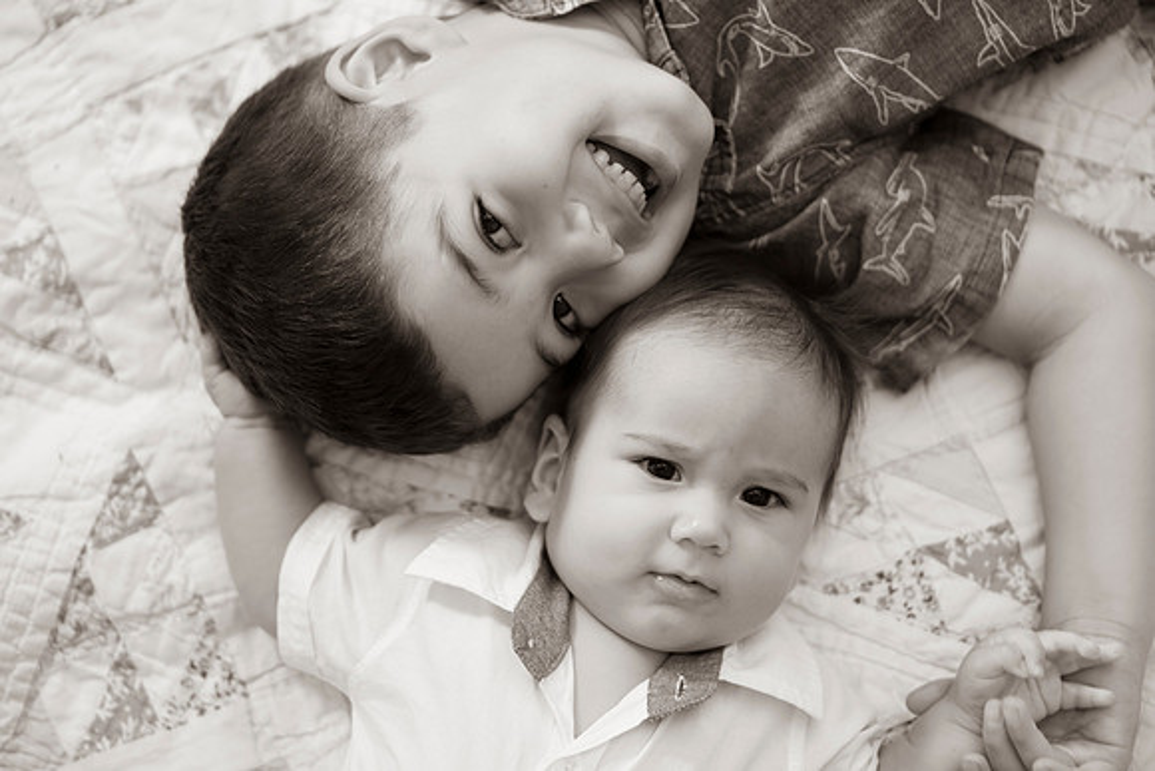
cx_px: 578
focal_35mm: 90
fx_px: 2888
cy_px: 386
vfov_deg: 15.2
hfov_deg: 22.6
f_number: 2.8
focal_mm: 90
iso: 100
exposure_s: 1/320
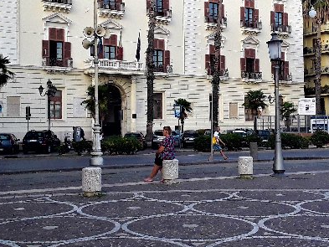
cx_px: 164
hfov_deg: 34.9
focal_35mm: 55
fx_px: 523
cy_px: 116
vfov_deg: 26.6
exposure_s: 1/244
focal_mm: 2.91
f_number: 1.9
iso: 40
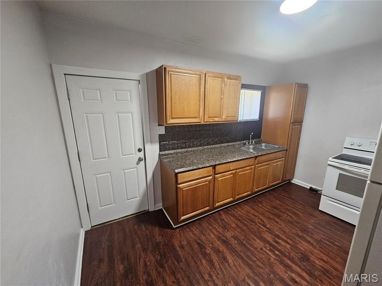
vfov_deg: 89.9
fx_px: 143
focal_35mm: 13
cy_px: 143
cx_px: 191
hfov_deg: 106.2
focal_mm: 2.2
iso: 320
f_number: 2.2
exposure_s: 1/30
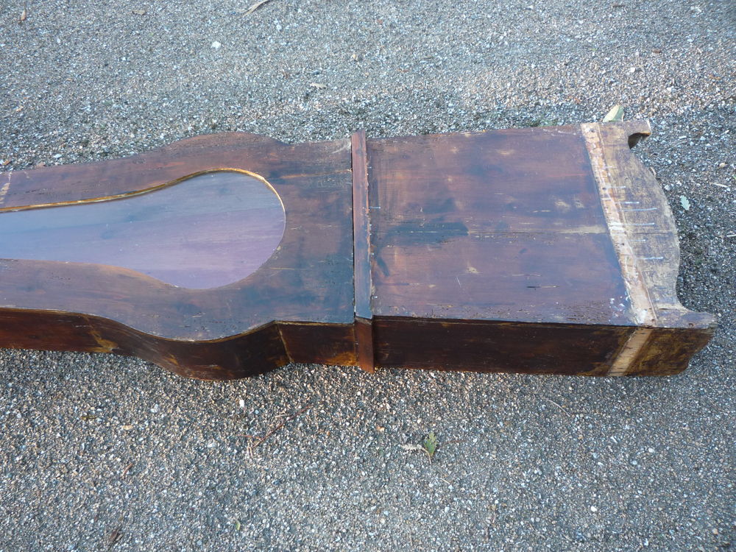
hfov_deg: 60.0
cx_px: 368
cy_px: 276
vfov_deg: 46.8
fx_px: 638
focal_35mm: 30
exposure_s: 1/30
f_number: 3.3
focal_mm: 5.2
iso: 125
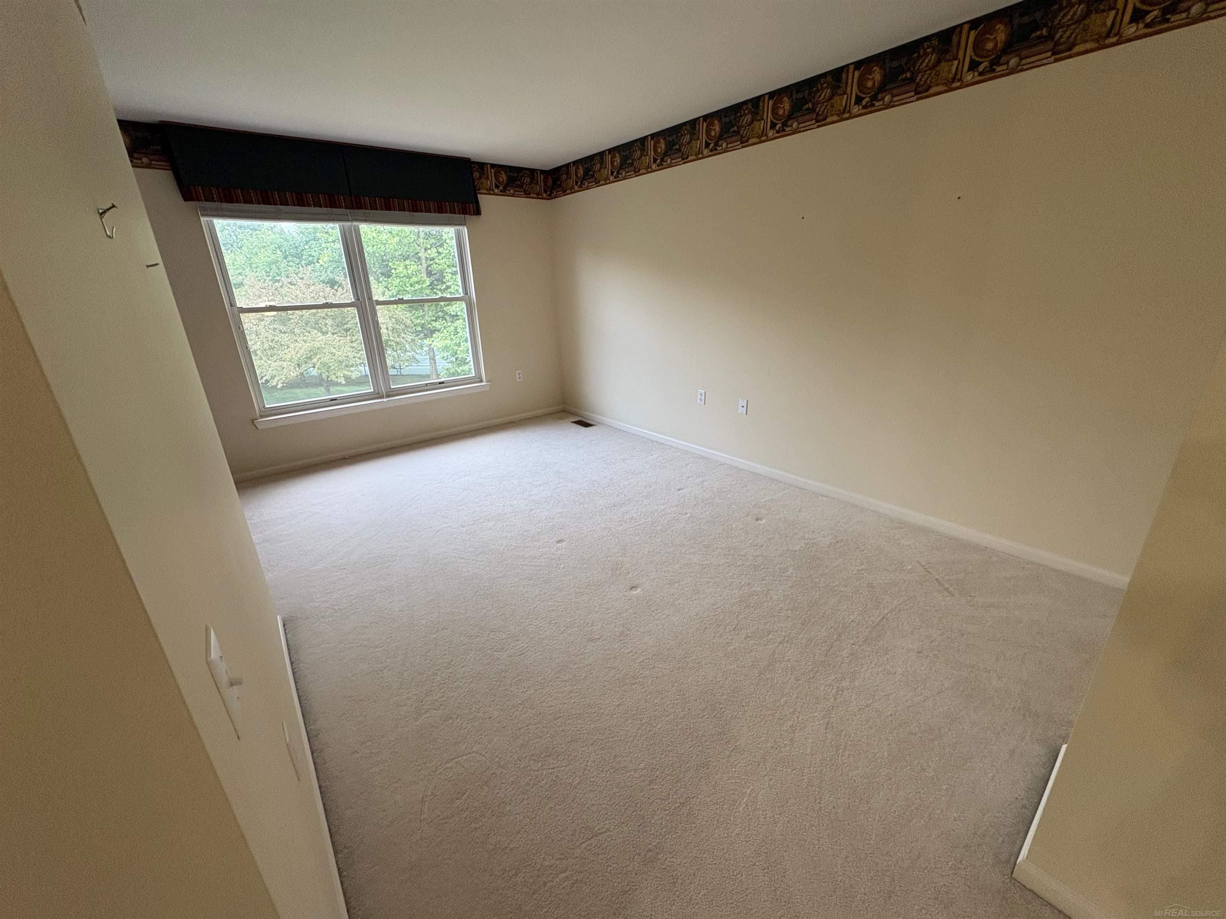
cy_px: 460
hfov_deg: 102.1
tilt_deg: -18.5
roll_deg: +2.7
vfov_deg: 85.7
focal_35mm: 14
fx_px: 496
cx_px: 613
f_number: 2.2
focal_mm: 2.22
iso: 125
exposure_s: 1/60
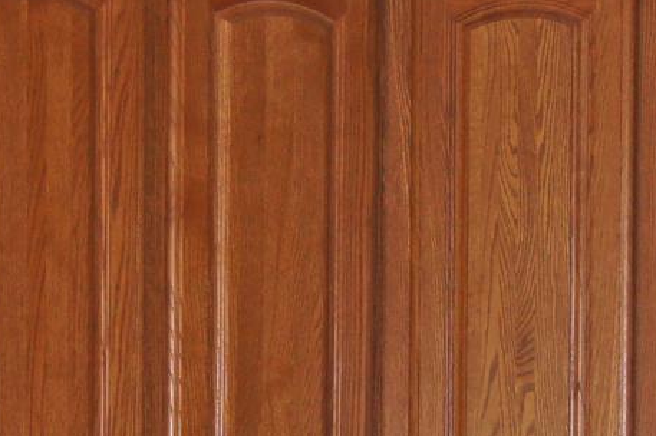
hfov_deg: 8.8
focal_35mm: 235
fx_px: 4283
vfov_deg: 5.8
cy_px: 617
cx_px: 235
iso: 640
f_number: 4.5
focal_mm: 35
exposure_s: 1/60
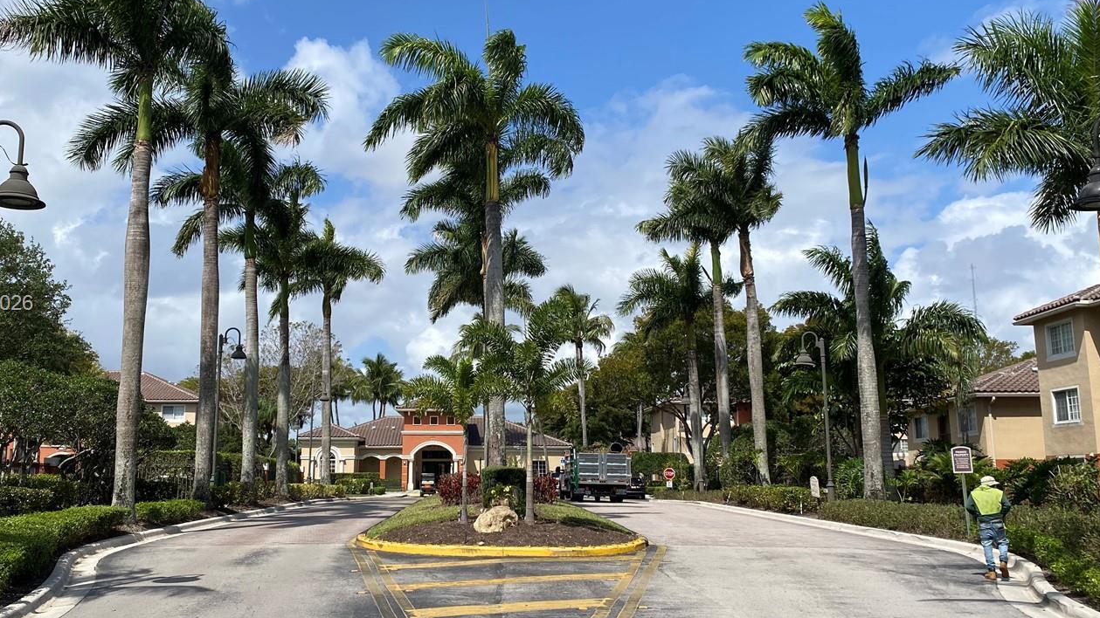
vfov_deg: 32.8
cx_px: 460
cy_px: 305
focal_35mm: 36
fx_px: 1050
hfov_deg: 55.0
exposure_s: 1/3984
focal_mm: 4.25
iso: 32
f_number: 1.8
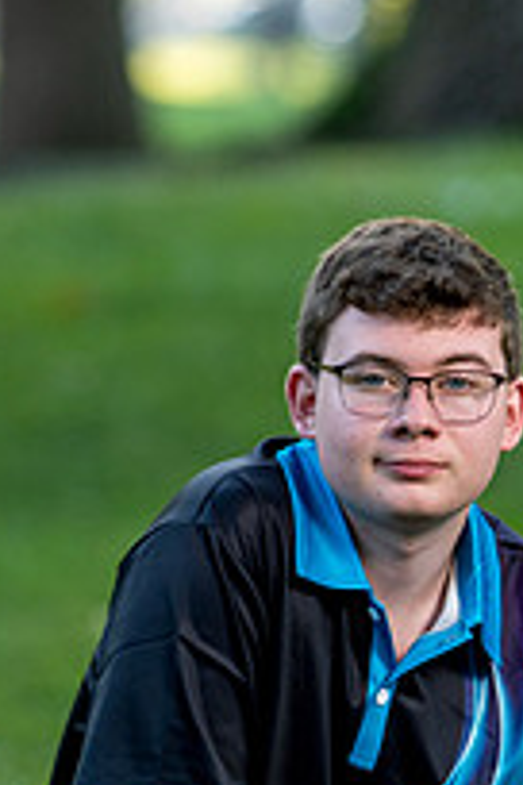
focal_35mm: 353
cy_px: 785
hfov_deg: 3.9
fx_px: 7692
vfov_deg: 5.8
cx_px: 338
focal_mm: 160
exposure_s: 1/250
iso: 200
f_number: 3.2
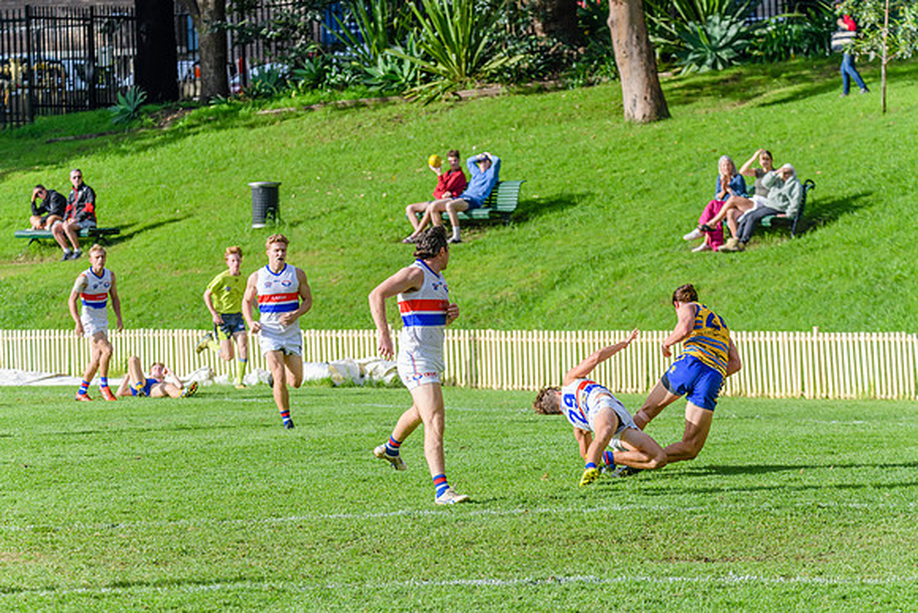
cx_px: 477
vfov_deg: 6.0
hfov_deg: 9.0
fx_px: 5811
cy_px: 322
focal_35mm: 228
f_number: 8
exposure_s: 1/1600
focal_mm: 210
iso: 800
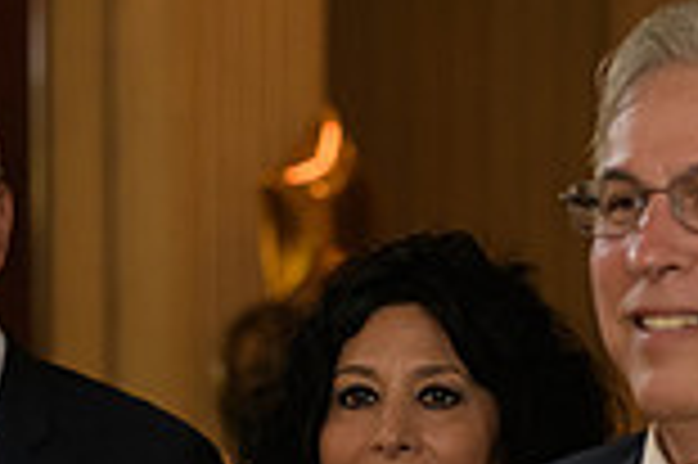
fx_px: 5074
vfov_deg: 5.2
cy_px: 561
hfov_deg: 7.9
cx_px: 338
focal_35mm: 262
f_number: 3.2
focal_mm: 70
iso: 1000
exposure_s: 1/125
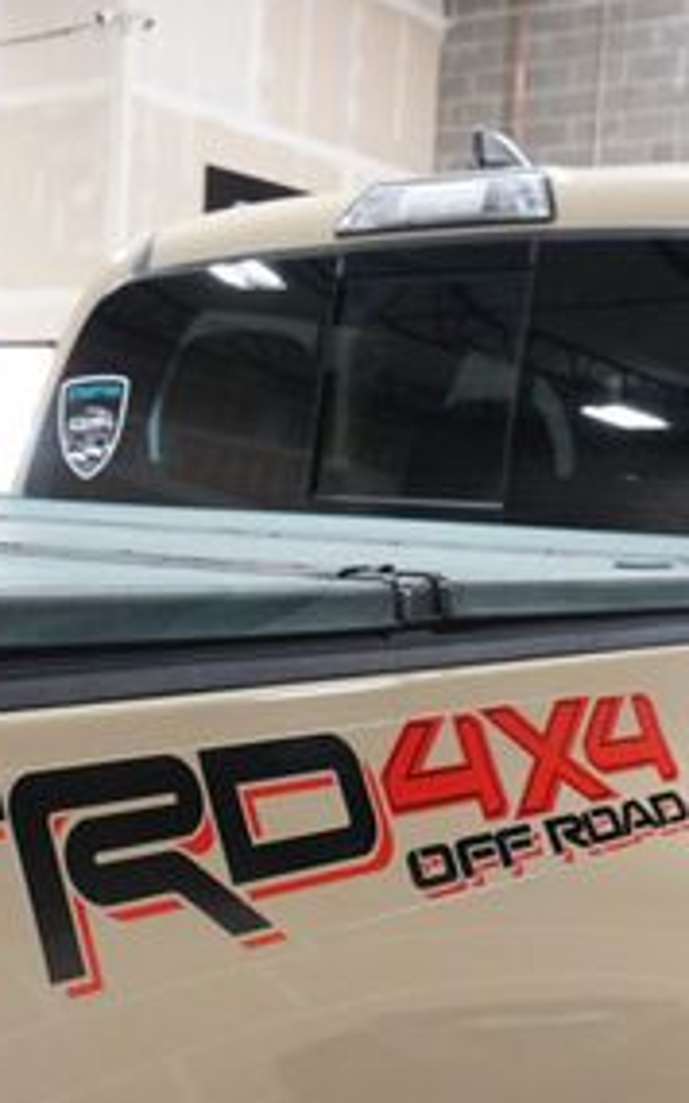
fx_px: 1653
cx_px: 255
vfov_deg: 36.8
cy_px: 658
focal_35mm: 55
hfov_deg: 23.5
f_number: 7.1
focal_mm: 16
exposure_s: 1/20
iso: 2000
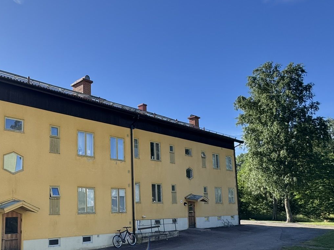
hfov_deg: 55.0
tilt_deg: +7.1
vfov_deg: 49.0
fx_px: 270
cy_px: 165
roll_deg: -0.9
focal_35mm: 28
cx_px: 33
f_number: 2.2
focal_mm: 2.22
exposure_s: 1/687
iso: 40
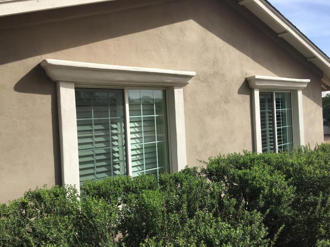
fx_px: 276
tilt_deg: -1.0
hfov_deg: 61.7
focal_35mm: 29
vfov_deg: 48.2
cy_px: 124
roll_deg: +3.3
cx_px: 165
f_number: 2.2
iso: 25
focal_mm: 4.15
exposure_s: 1/1451
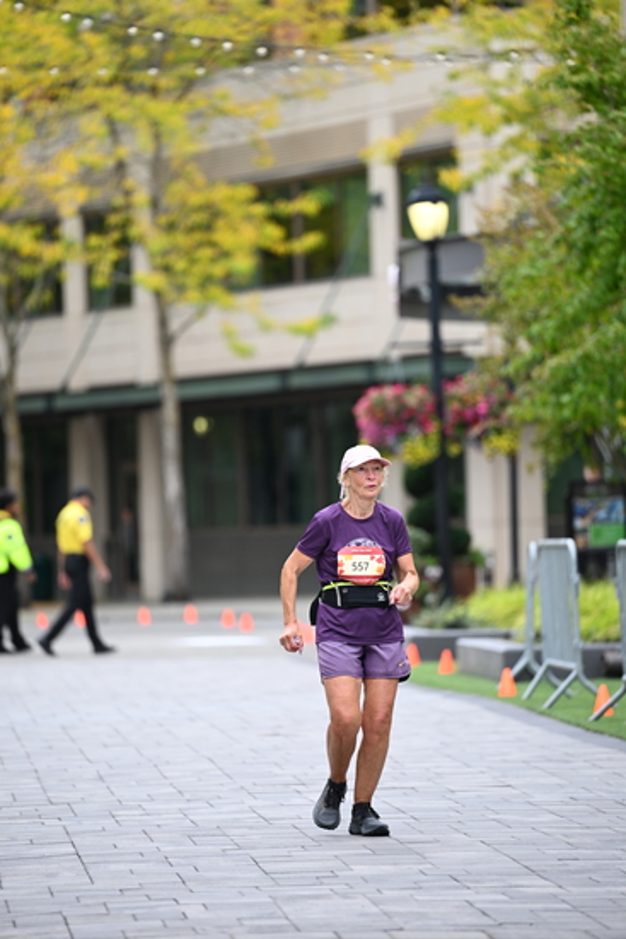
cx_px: 313
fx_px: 5213
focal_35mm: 200
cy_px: 470
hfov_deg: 6.9
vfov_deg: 10.3
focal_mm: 200
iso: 400
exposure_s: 1/1000
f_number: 2.8
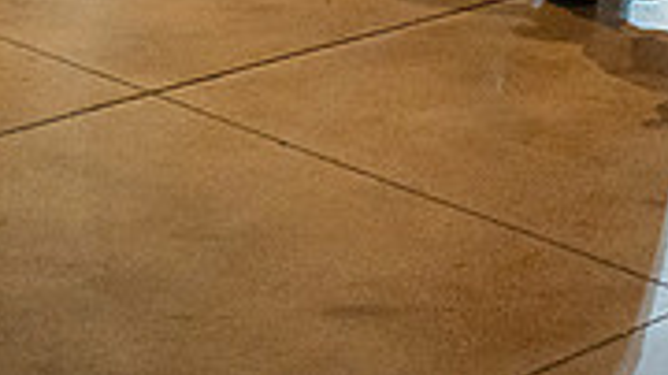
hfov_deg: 15.0
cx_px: 712
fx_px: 2478
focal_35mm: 140
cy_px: -336
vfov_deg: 8.3
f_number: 4
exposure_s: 1/200
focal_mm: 36
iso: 3200
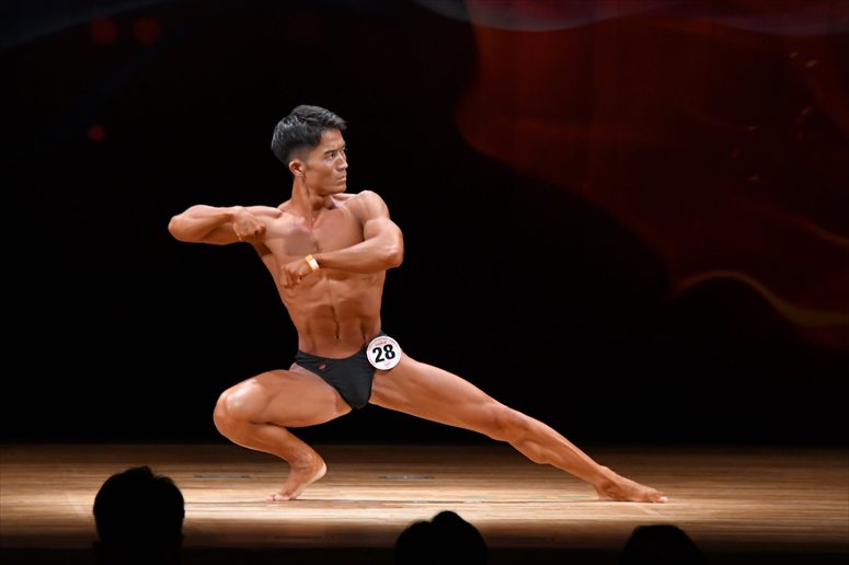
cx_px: 424
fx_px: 6718
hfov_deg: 7.2
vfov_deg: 4.8
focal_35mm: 285
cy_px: 282
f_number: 5.6
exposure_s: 1/400
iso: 3200
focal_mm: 190
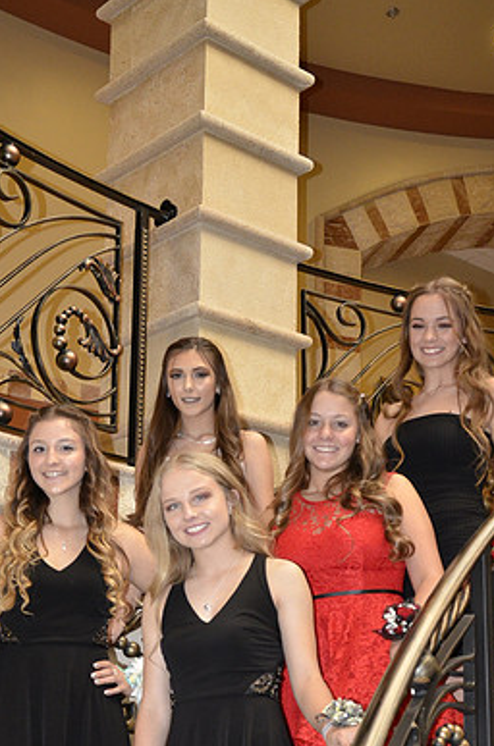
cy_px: 538
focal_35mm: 54
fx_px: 1117
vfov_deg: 36.3
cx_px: 212
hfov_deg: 24.9
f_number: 3.5
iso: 1600
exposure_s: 1/60
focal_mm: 24
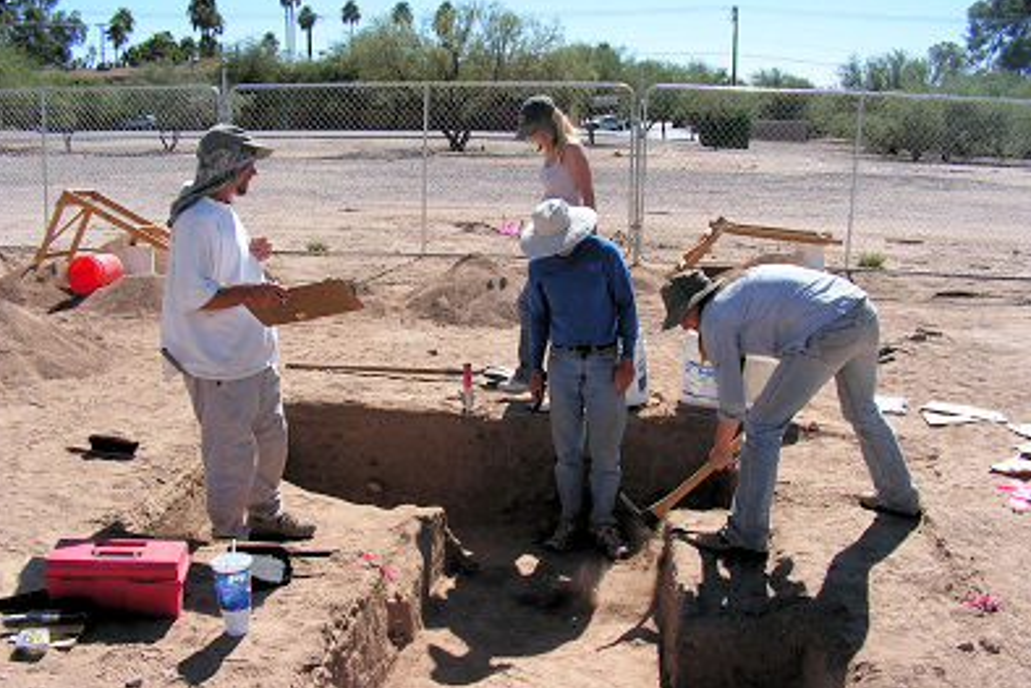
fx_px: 1089
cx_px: 510
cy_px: 377
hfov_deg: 50.7
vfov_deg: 35.1
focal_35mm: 38
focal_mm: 6
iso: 64
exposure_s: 1/500
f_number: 4.8
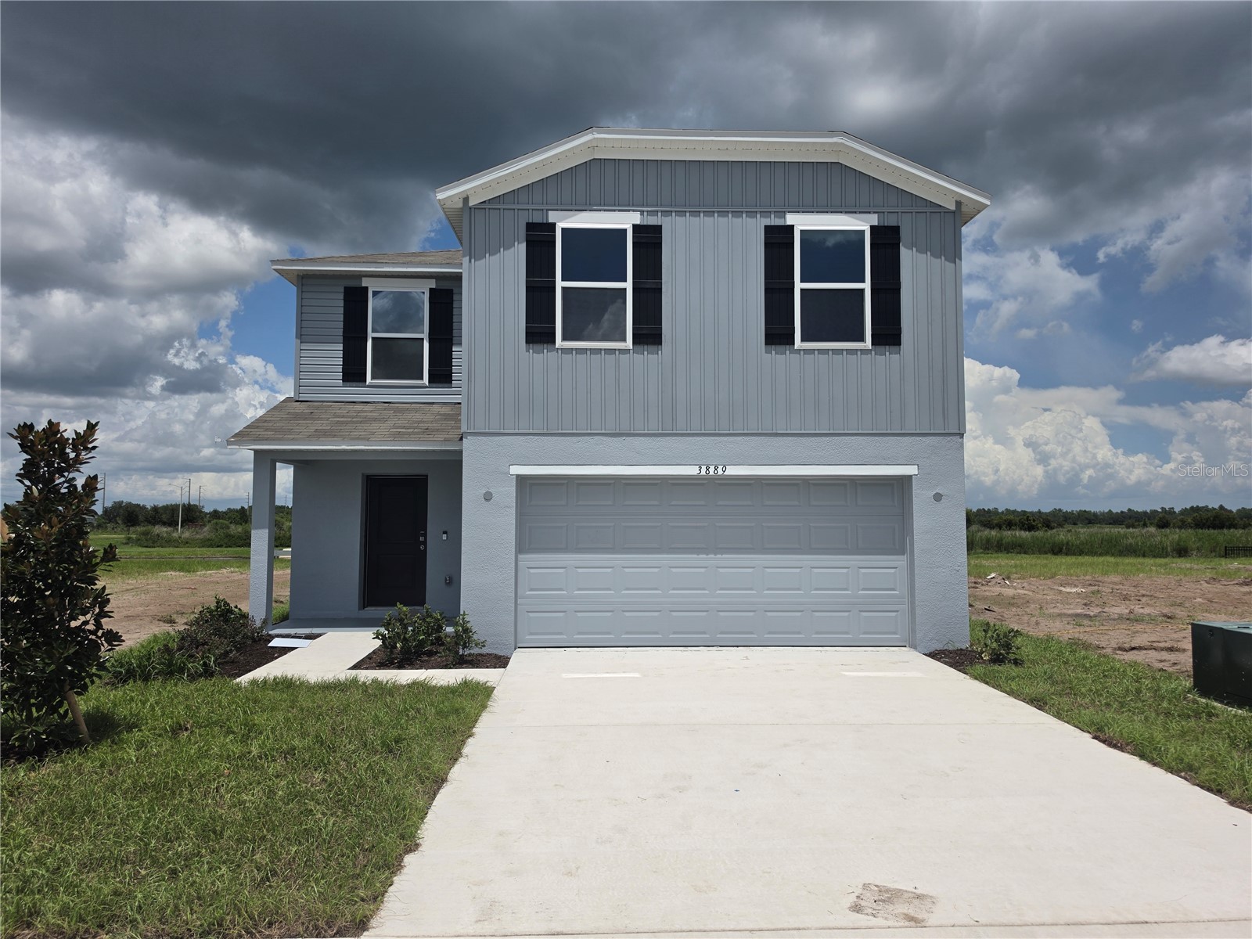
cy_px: 470
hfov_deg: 73.9
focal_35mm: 23
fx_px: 832
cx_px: 626
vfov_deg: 58.9
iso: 25
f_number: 1.4
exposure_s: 1/7939
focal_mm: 6.5
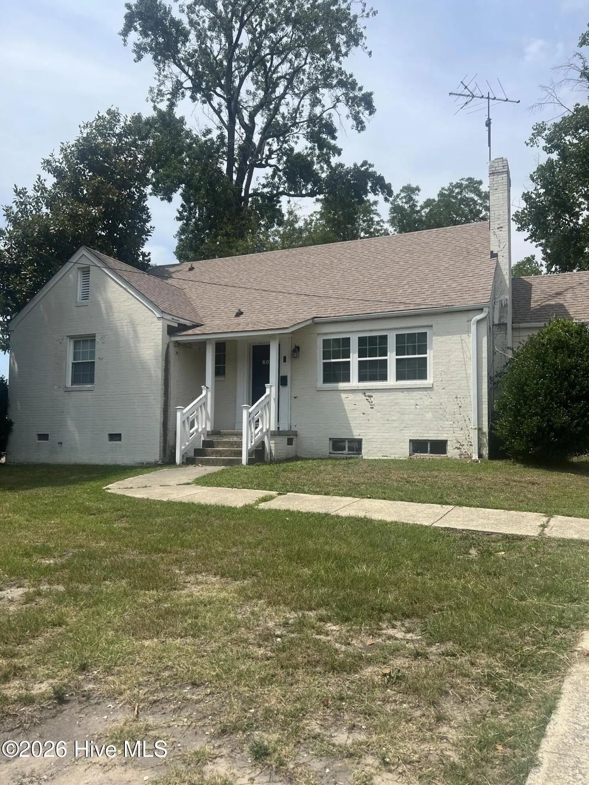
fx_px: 590
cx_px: 294
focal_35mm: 26
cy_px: 392
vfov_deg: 67.3
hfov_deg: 53.1
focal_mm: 5.7
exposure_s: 1/5587
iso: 50
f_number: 1.5
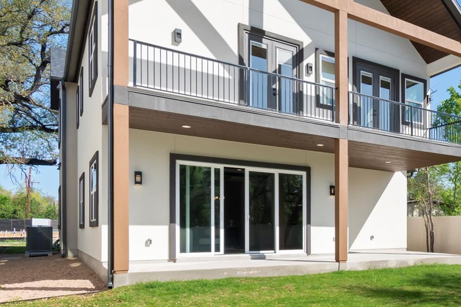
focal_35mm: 31
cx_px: 370
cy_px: 145
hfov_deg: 55.9
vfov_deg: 42.3
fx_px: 397
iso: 200
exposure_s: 1/500
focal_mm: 10
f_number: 8
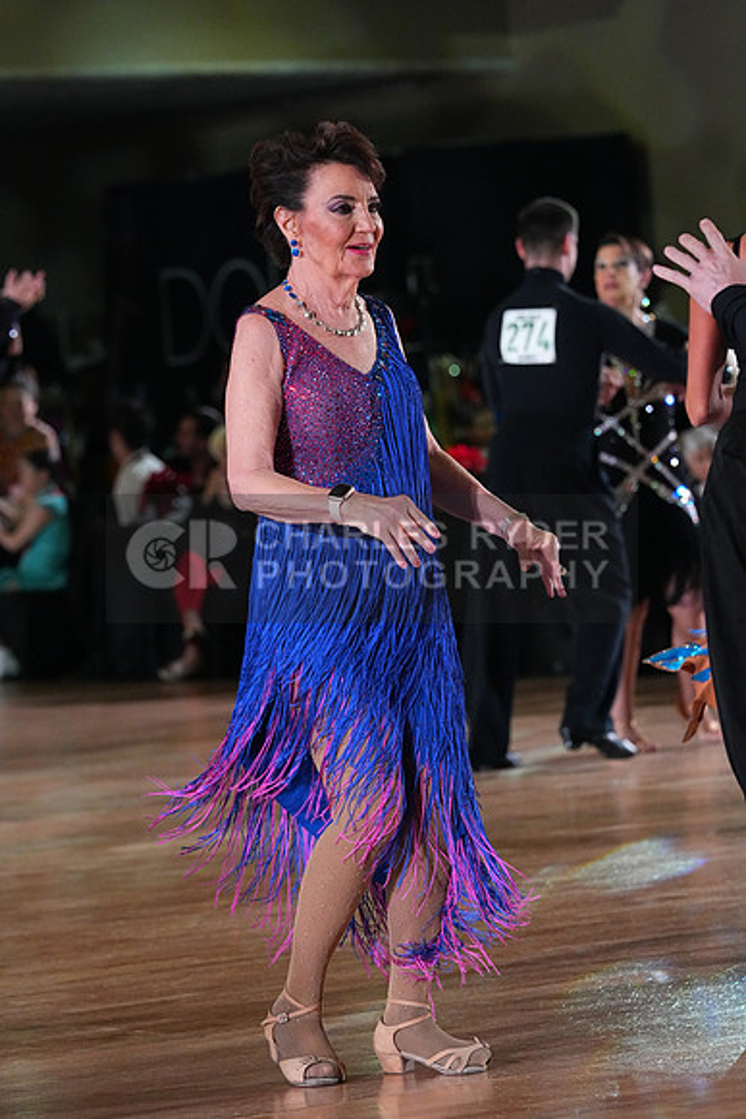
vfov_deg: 11.4
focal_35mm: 180
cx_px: 373
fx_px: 5591
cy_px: 560
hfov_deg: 7.6
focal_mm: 180
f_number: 6.3
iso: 8000
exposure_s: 1/400
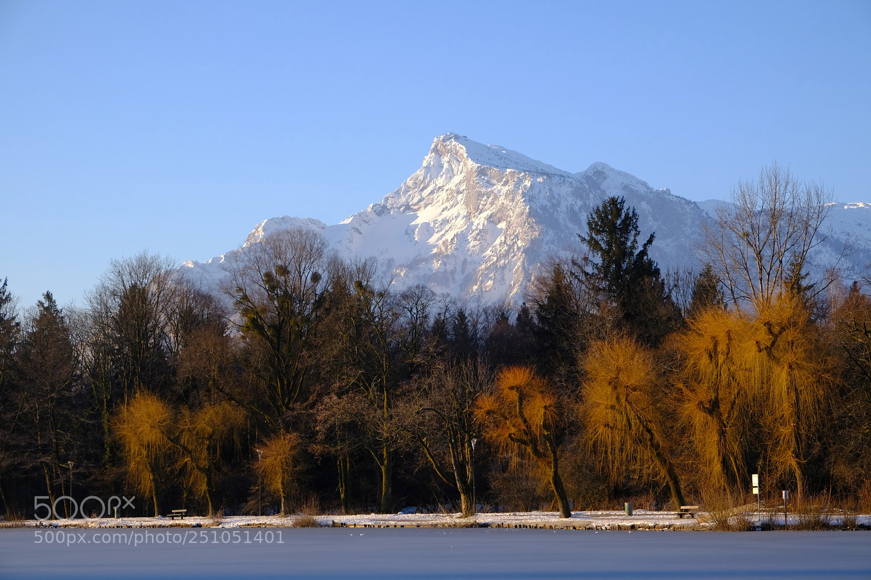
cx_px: 436
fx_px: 2008
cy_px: 290
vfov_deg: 16.4
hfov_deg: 24.5
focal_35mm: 83
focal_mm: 55
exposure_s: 1/280
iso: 500
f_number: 9
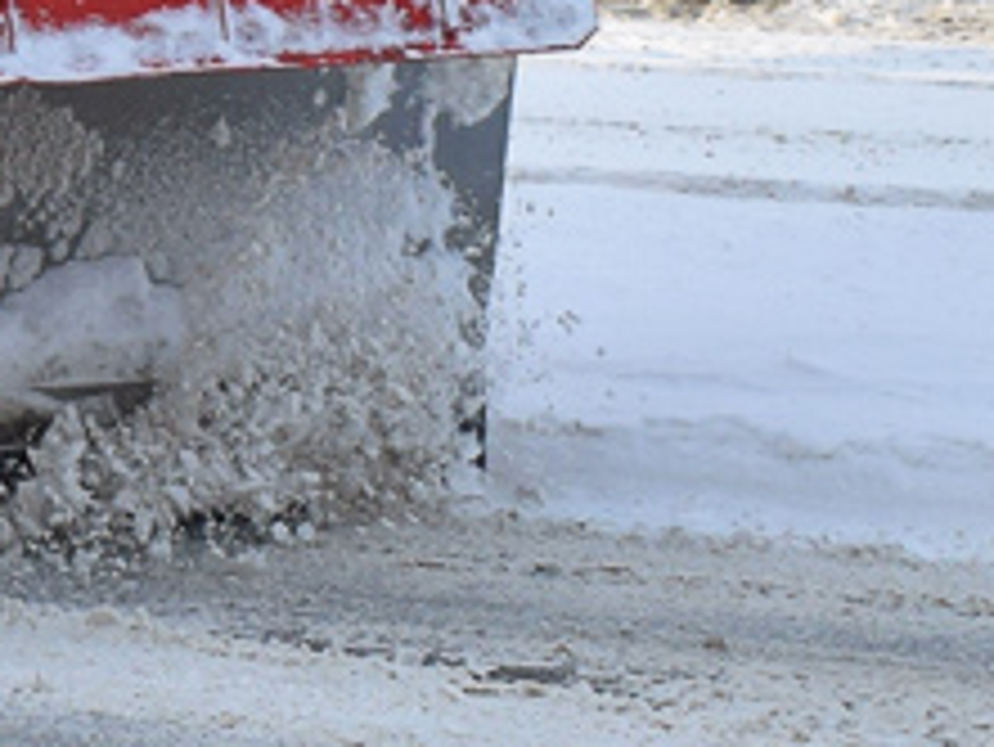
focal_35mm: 212
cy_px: -734
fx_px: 6080
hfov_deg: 8.6
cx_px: -1363
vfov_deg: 6.8
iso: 400
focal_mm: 27
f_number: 5
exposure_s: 1/800
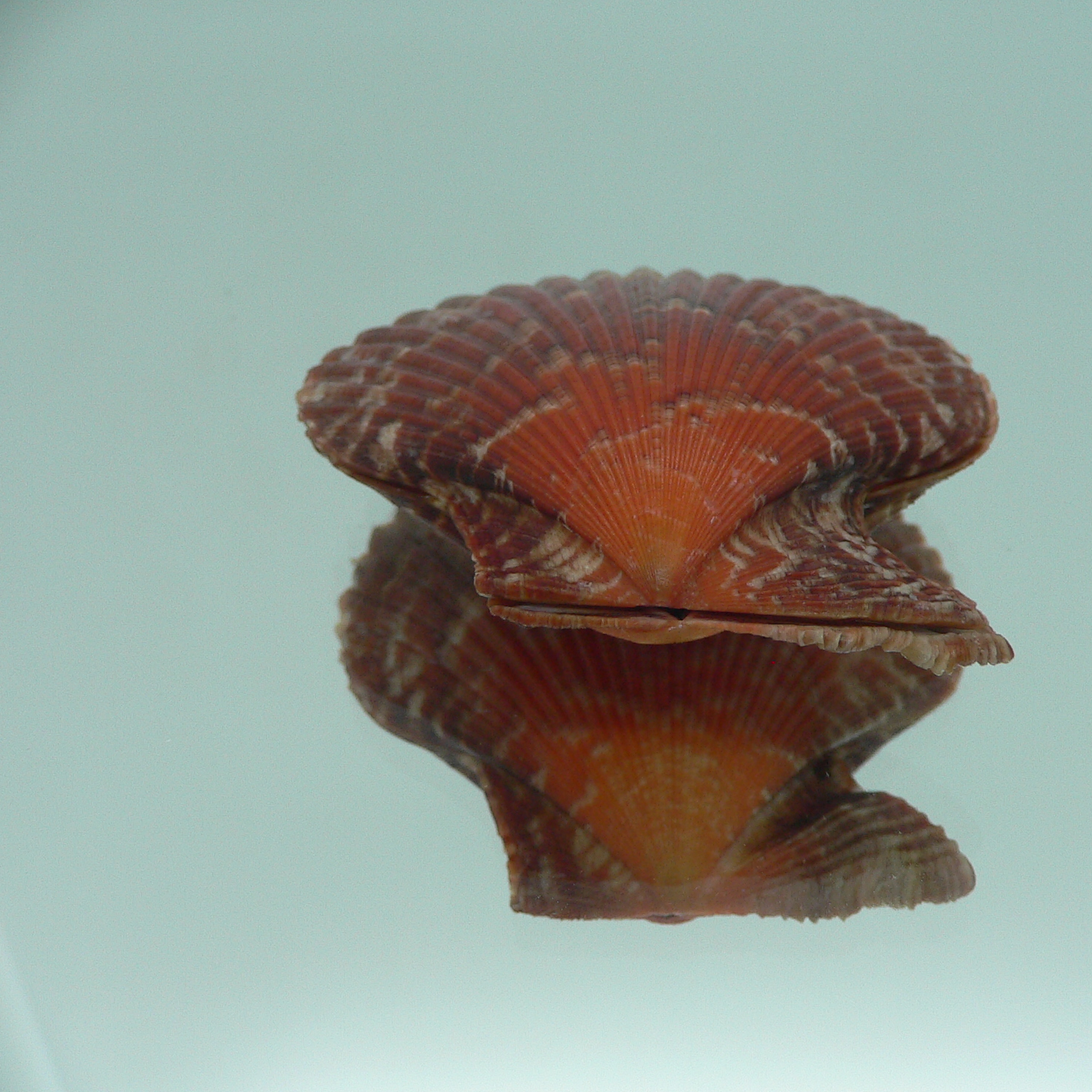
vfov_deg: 40.0
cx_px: 690
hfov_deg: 39.7
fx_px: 1499
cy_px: 553
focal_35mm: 42
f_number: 2.8
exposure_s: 1/60
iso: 100
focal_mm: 4.6
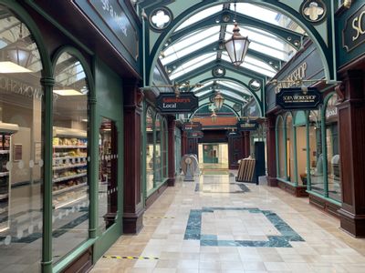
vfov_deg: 53.1
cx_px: 182
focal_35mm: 26
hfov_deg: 67.3
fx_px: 274
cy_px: 136
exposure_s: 1/122
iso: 50
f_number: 1.8
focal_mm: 4.25
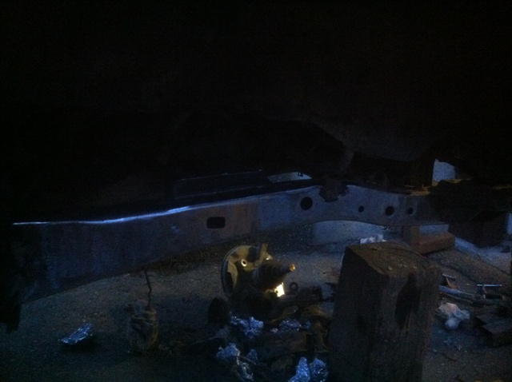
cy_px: 191
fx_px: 517
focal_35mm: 35
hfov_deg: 52.7
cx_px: 256
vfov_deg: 40.6
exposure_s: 1/15
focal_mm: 3.85
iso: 1000
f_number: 2.8
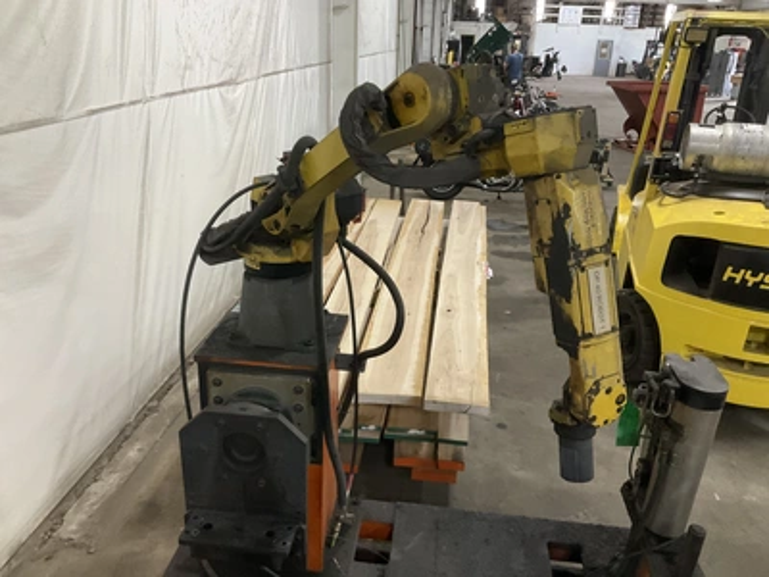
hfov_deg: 61.7
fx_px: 644
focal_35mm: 29
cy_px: 288
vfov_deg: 48.2
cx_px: 384
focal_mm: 3
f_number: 1.8
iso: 200
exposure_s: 1/60
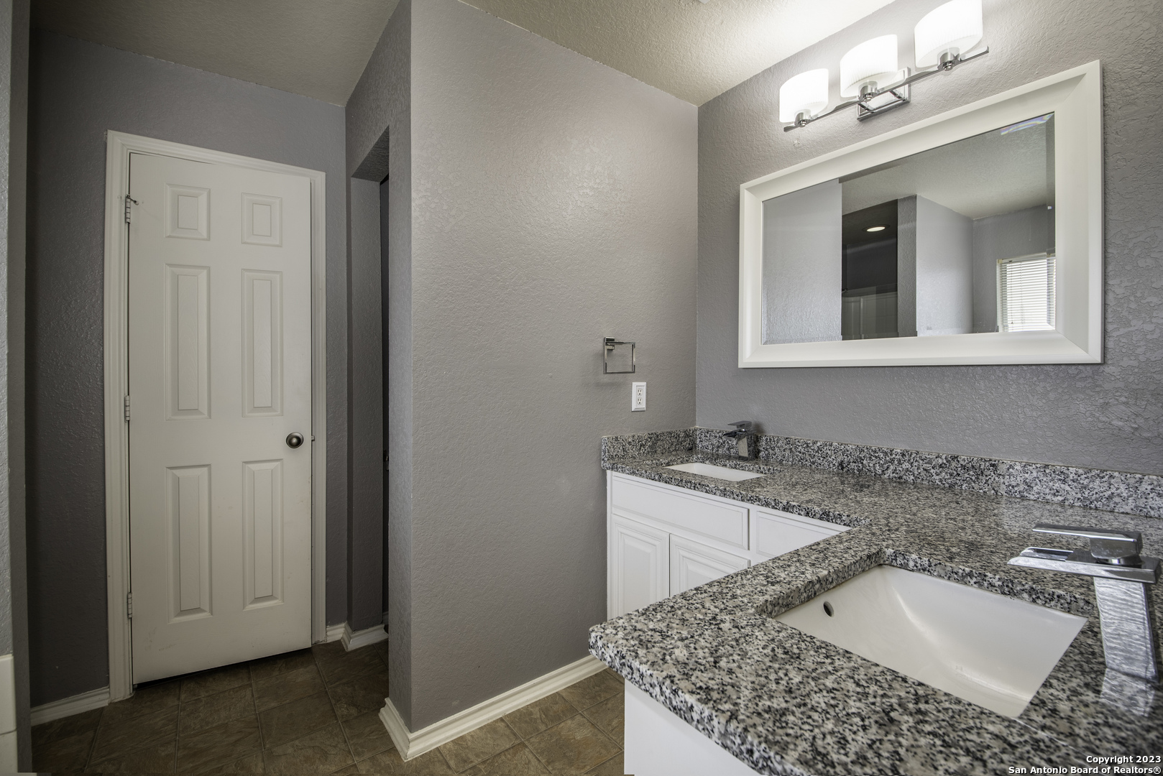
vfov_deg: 73.8
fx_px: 517
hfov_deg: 96.7
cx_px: 582
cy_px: 388
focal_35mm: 16
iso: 320
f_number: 8
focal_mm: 16
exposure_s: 1/60
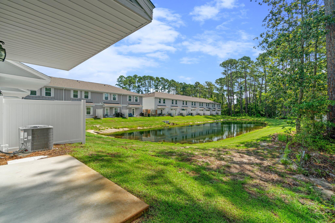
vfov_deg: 77.3
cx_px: 168
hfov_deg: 100.4
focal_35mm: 15
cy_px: 112
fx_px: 140
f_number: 8
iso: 100
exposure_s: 1/30
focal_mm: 10
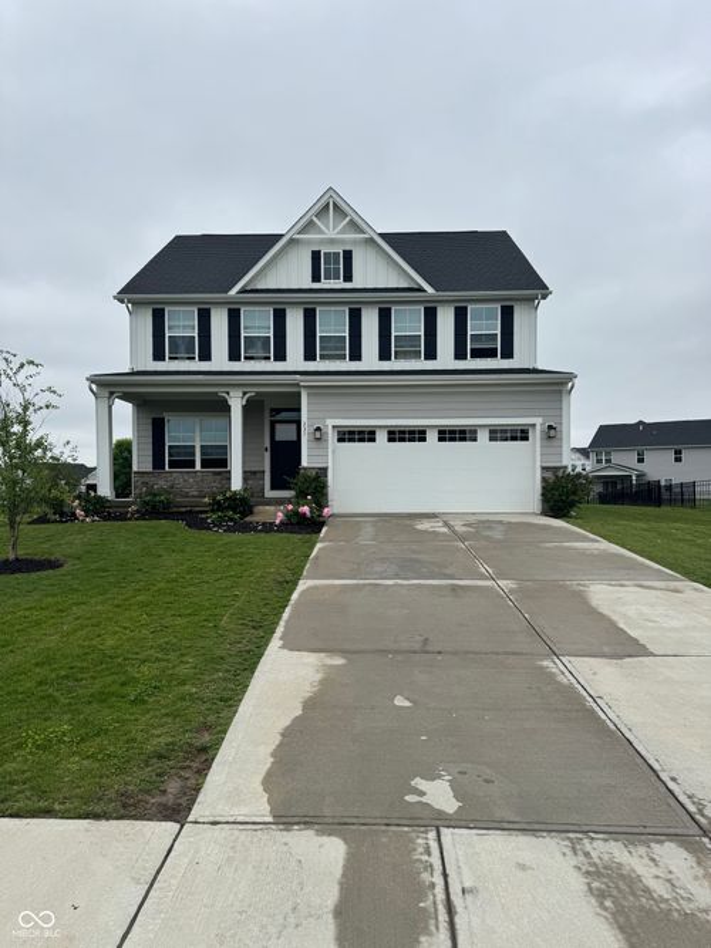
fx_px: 657
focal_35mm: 24
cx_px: 356
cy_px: 474
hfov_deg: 56.8
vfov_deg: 71.6
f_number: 1.78
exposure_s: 1/4950
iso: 80
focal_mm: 6.76
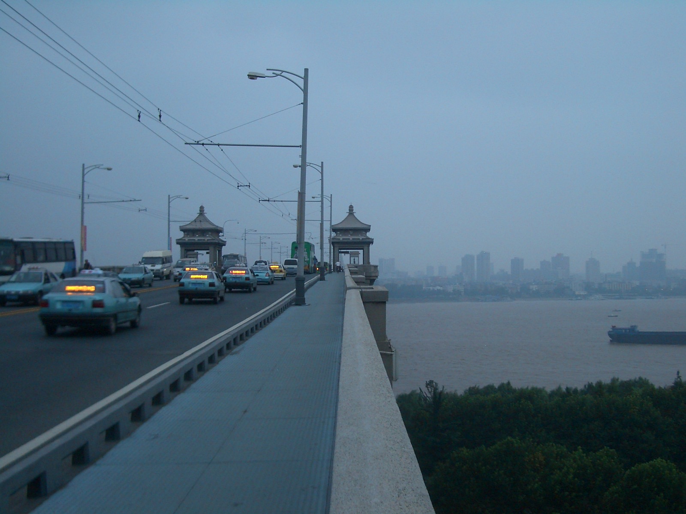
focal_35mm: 41
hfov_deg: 45.8
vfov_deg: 35.1
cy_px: 257
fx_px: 813
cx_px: 343
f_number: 2.8
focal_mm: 6.8
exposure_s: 1/50
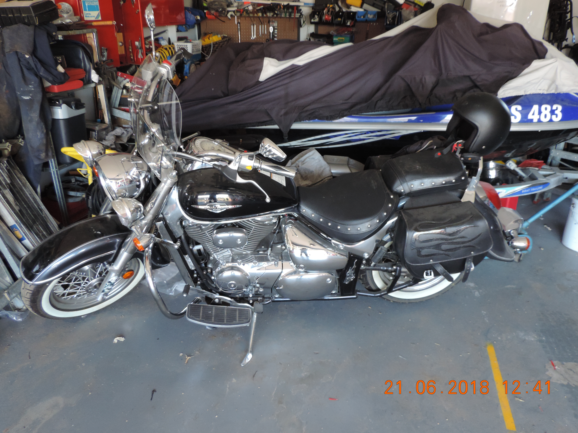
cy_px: 216
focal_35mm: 28
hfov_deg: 63.4
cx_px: 289
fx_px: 468
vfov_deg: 49.7
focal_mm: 4.9
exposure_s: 1/30
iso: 320
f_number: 3.1
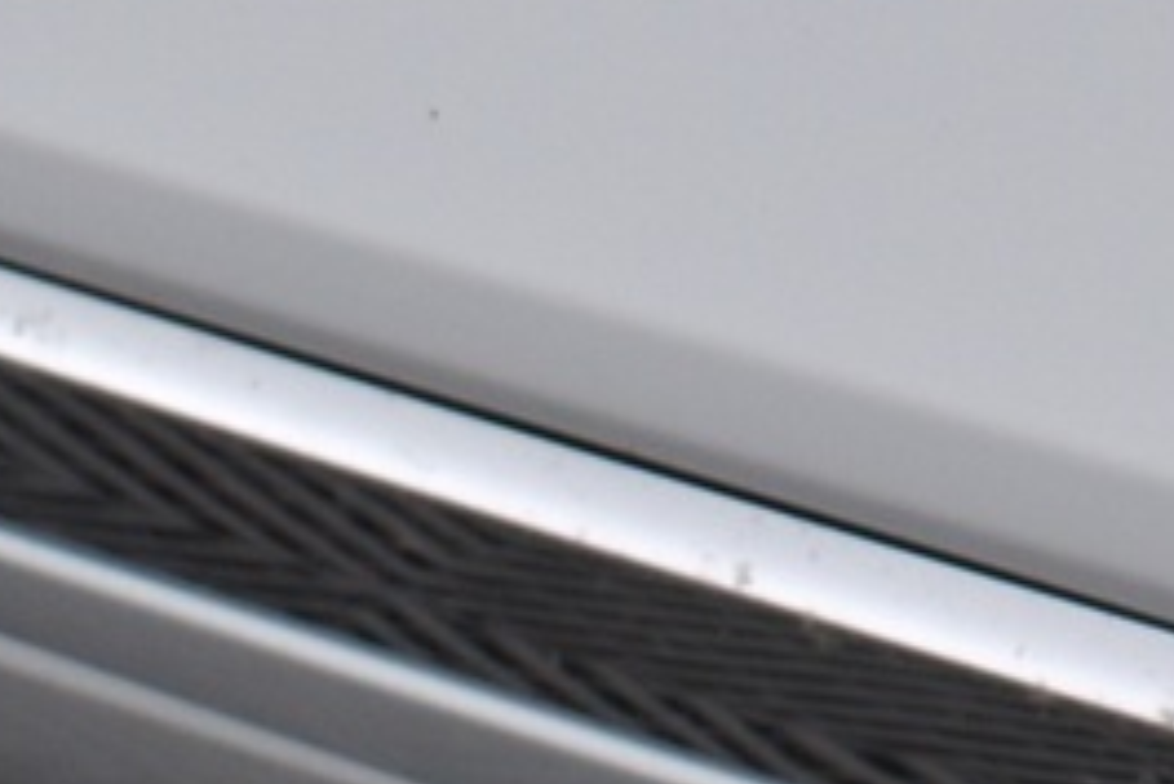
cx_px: 1608
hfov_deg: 8.8
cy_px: -580
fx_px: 7473
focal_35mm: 229
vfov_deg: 5.9
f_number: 4
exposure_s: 1/40
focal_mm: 25
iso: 720
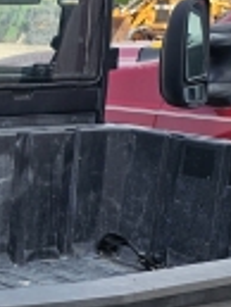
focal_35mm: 137
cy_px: 238
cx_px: -162
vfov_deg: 14.3
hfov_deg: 10.3
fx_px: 1217
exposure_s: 1/533
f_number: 1.7
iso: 16
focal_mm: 6.3
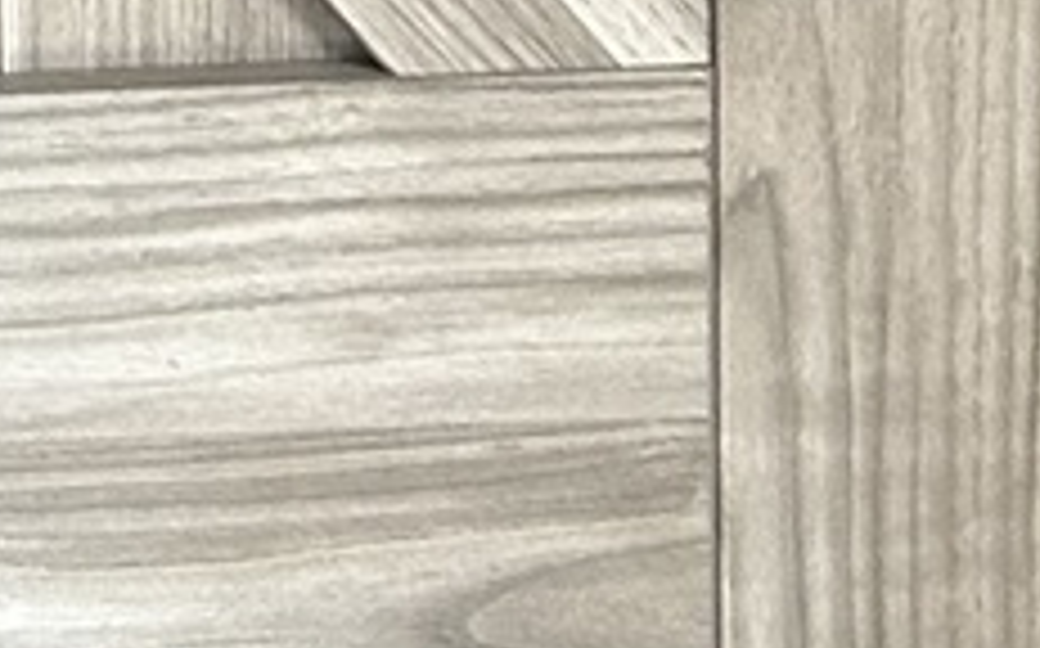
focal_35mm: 159
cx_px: -1189
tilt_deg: -5.2
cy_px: -1361
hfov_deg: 11.5
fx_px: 4503
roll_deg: +1.9
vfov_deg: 7.2
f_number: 1.5
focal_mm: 5.7
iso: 320
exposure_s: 1/60
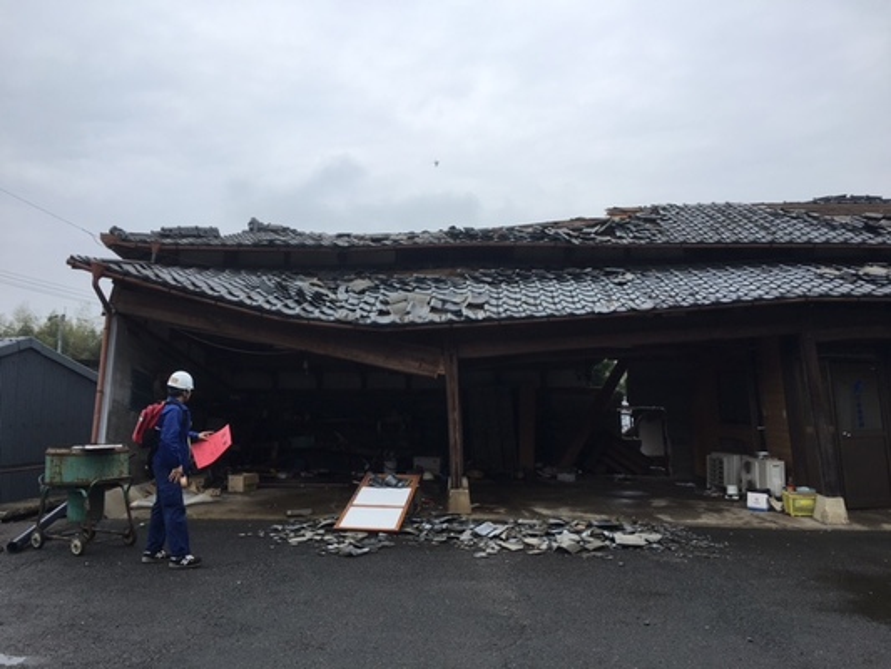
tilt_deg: +5.6
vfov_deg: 48.2
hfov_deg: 61.6
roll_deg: -1.9
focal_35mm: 29
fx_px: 747
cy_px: 334
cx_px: 446
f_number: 2.2
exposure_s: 1/810
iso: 25
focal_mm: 4.15
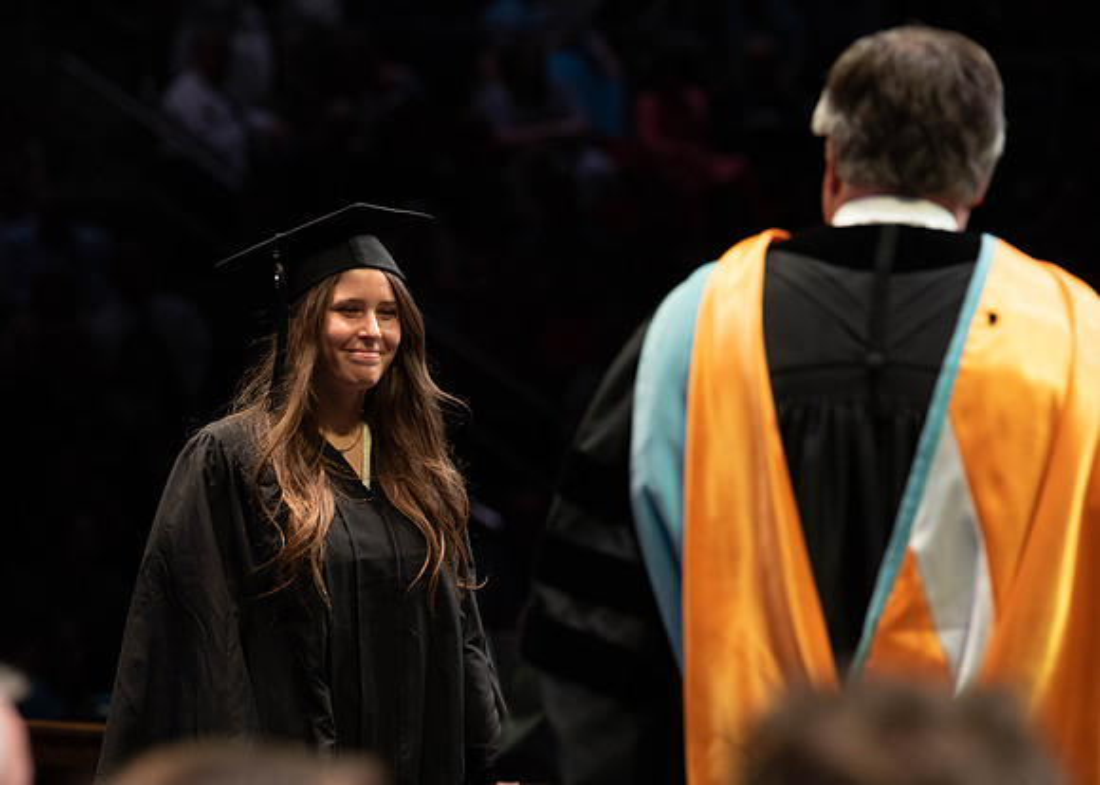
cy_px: 393
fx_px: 6150
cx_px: 506
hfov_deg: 10.2
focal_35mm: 197
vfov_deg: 7.3
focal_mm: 185
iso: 1600
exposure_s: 1/320
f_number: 4.5
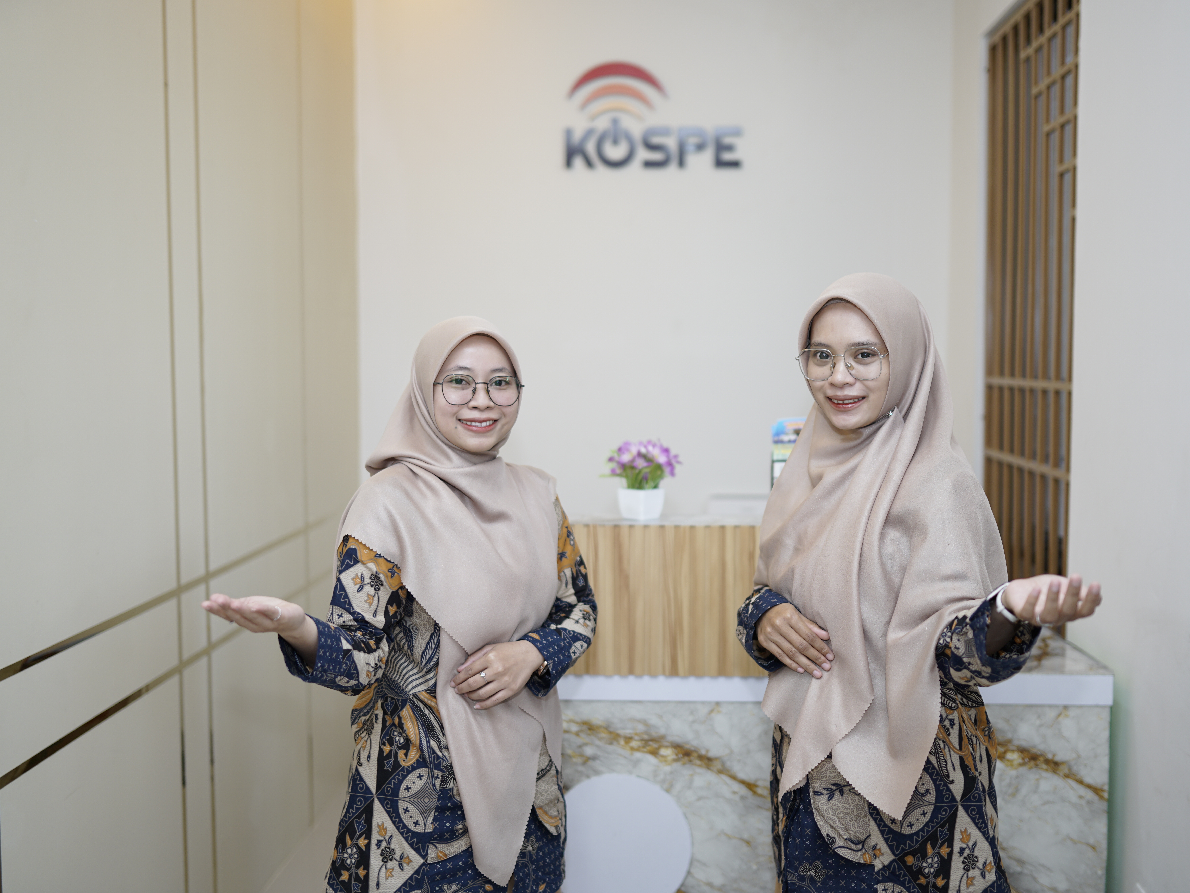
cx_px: 642
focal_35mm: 38
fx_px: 1306
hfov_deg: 48.9
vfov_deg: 37.7
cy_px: 445
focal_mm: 35
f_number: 1.4
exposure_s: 1/200
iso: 200
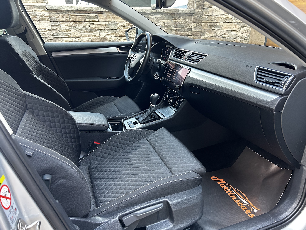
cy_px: 115
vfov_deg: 53.1
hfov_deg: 67.3
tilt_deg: -22.3
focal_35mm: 26
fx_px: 230
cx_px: 153
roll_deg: +0.6
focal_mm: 5.7
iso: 125
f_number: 1.5
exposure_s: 1/121
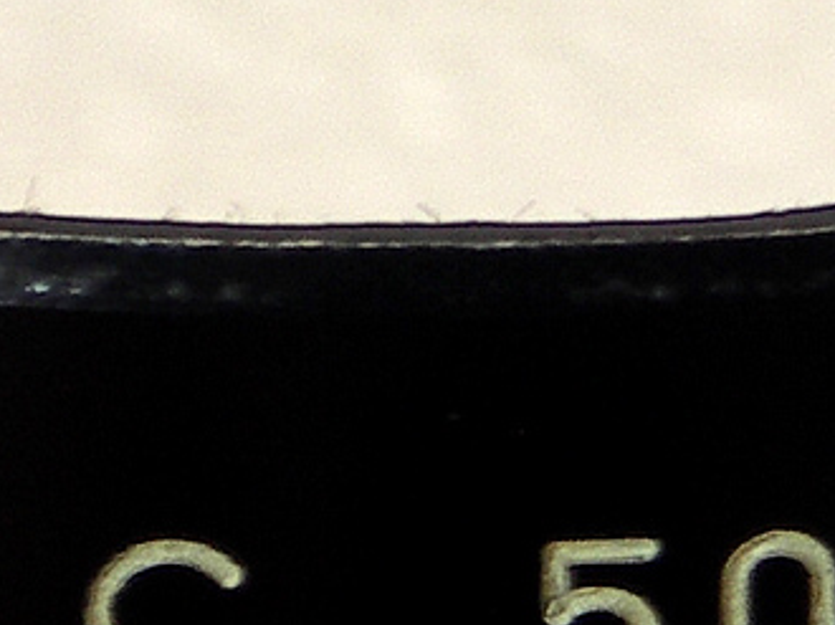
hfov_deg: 1.5
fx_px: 31577
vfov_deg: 1.1
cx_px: 541
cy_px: -261
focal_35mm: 1310
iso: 50
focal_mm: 46.3
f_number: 5.6
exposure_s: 1/3
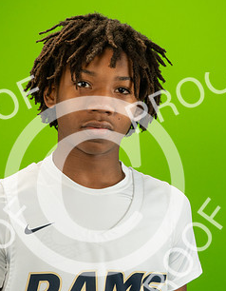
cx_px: 109
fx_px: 1029
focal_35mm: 121
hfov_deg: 12.5
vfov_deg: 16.0
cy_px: 182
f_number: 20
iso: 800
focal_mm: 53
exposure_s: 1/60
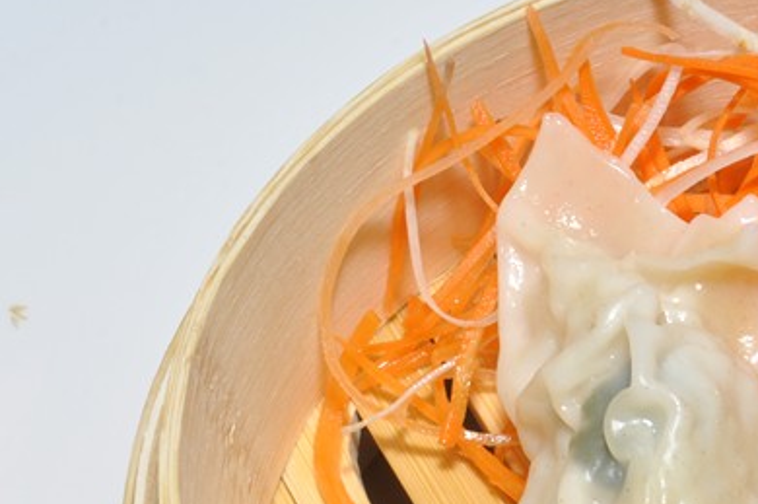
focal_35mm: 144
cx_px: 793
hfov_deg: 14.0
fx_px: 3036
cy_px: 553
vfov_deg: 9.4
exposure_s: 1/60
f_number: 20
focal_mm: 35
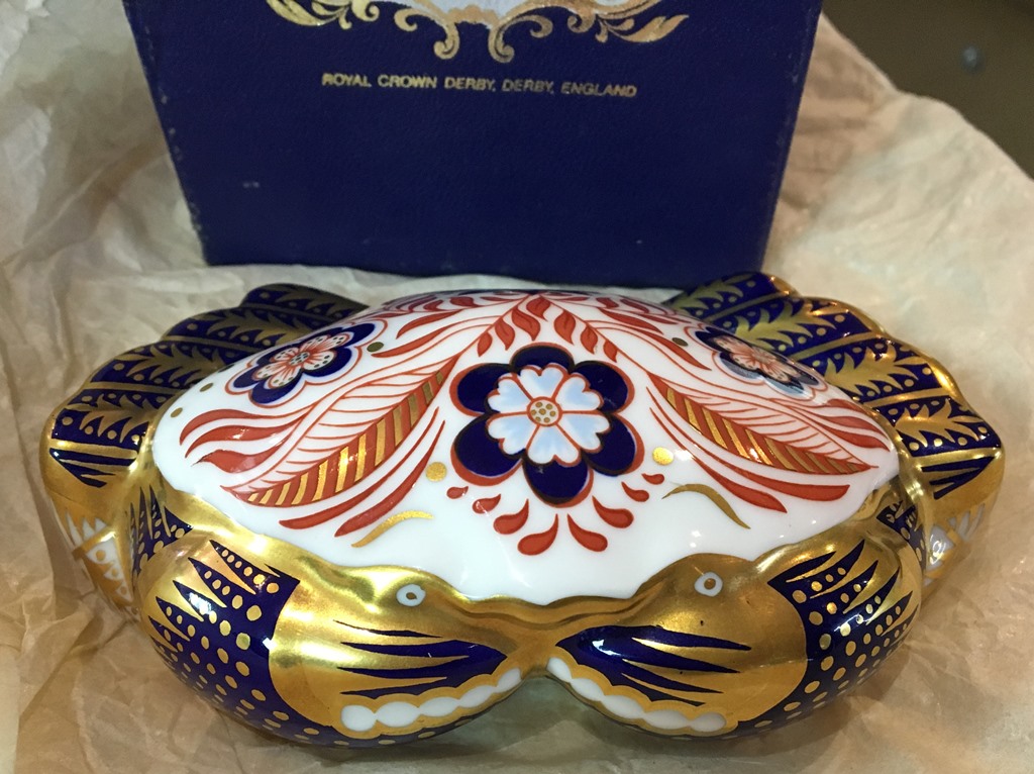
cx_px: 517
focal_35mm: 29
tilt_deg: -48.8
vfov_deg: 48.2
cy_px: 387
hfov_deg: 61.7
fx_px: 865
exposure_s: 1/33
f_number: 2.2
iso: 250
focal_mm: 4.15
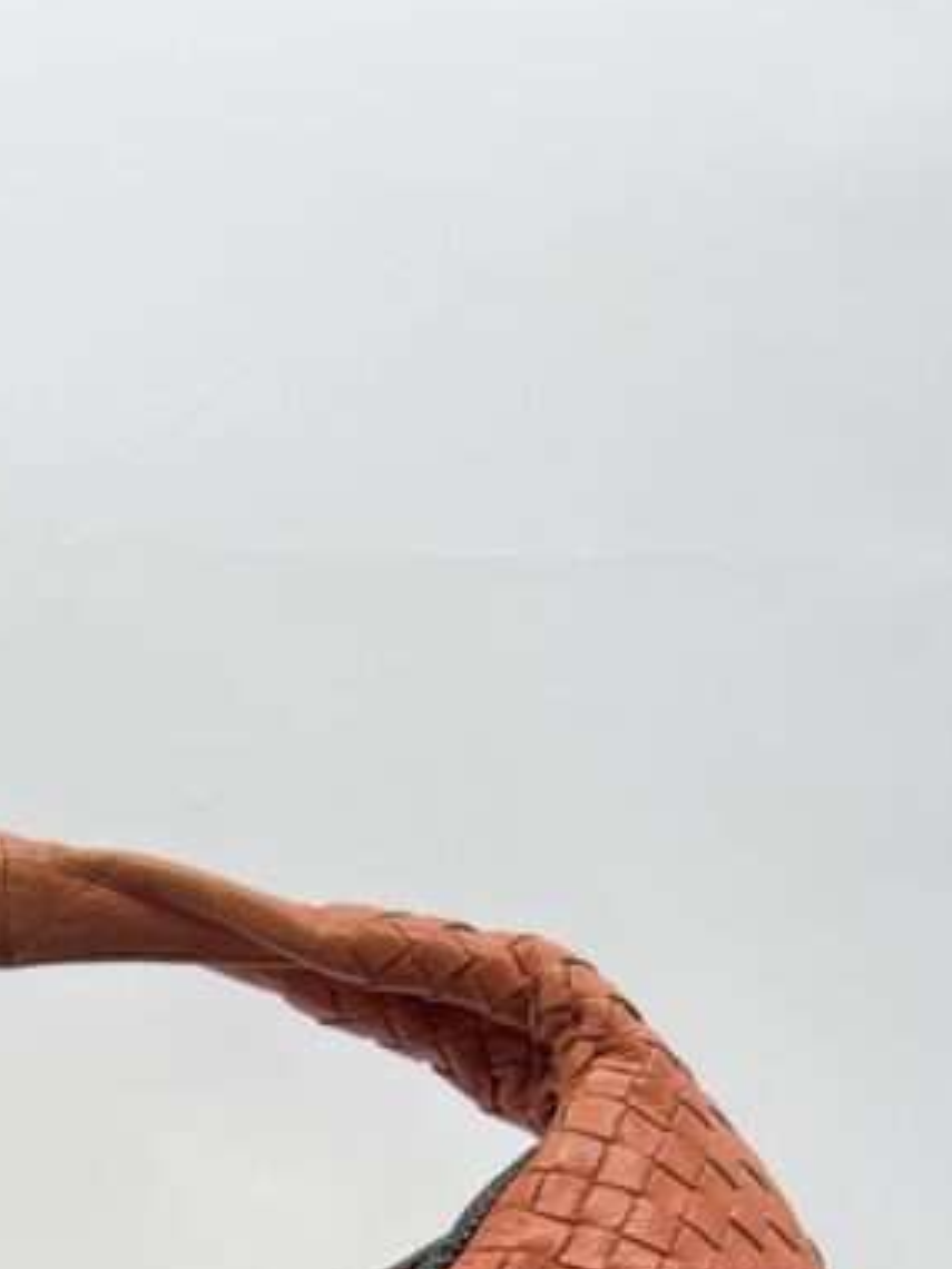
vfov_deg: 24.4
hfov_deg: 20.4
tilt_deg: -5.3
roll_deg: -0.2
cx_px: 10
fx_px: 2567
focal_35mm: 70
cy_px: 1640
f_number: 1.5
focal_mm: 5.7
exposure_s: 1/115
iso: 32
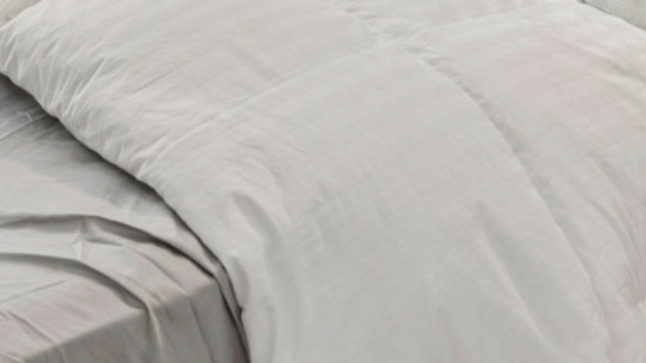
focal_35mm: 72
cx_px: 451
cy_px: -380
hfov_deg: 29.1
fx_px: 1233
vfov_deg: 13.9
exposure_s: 1/8
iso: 400
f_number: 9
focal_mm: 16
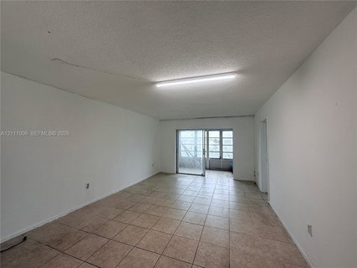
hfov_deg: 102.1
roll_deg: -0.1
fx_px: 144
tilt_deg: +3.9
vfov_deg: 85.6
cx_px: 178
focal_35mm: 14
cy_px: 134
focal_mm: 2.22
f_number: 2.2
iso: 160
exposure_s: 1/120
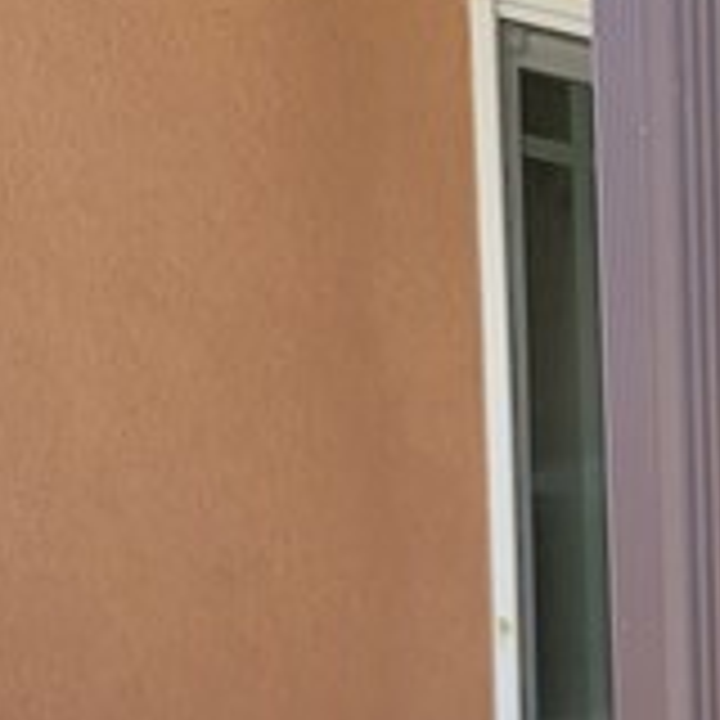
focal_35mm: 147
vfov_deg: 10.1
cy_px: 1840
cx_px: 1634
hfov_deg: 10.5
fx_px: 3459
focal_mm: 5.4
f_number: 1.8
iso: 40
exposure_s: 1/433
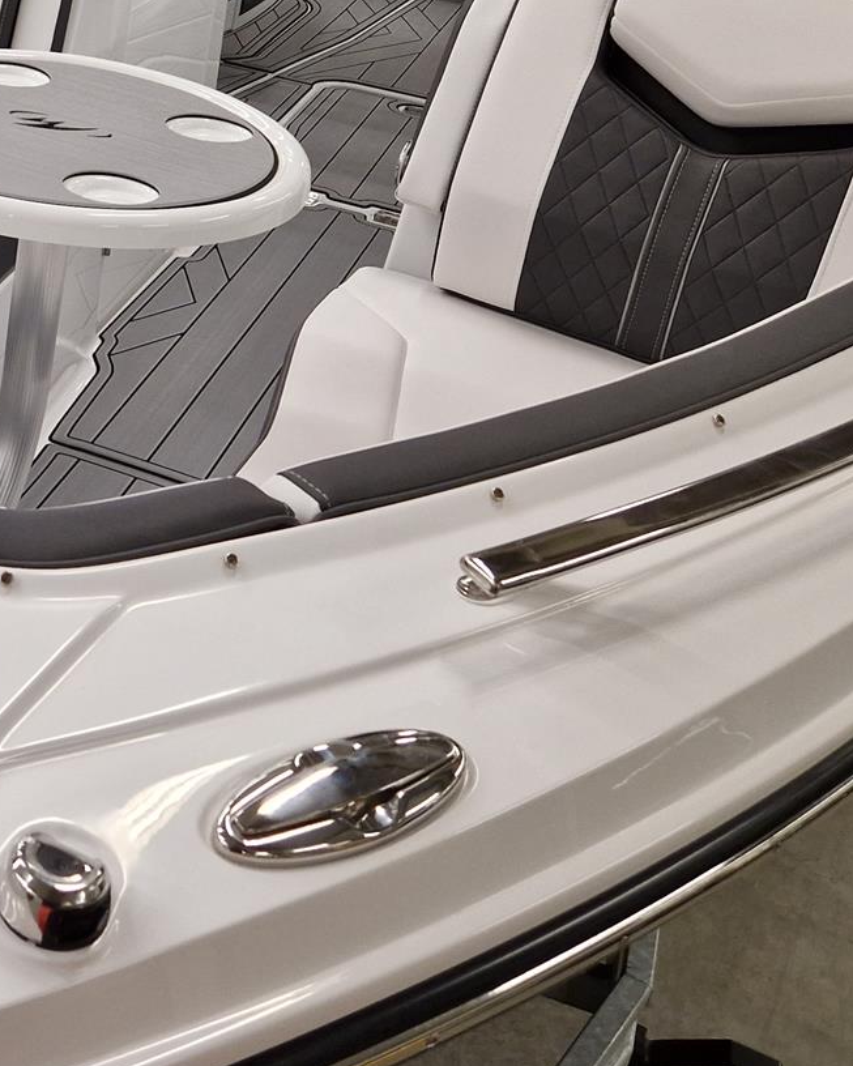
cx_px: -176
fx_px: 1735
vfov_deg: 32.7
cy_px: 138
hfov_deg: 24.9
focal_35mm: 55
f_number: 1.8
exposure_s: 1/180
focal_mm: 5.4
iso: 200
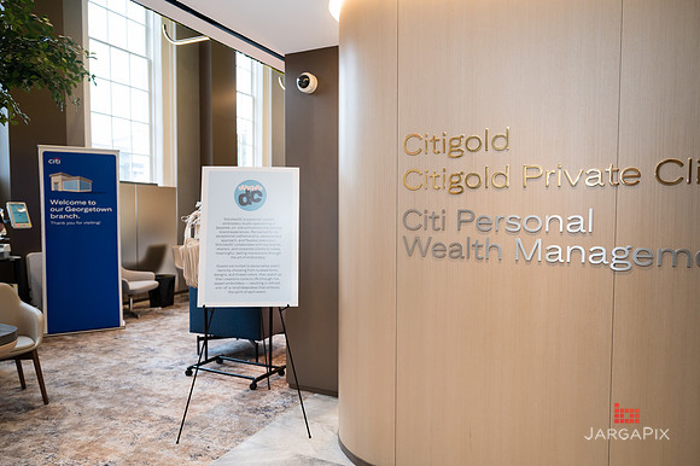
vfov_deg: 52.0
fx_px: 478
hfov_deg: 72.5
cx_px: 355
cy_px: 236
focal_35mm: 25
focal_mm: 24
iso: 400
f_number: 3.2
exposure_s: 1/160
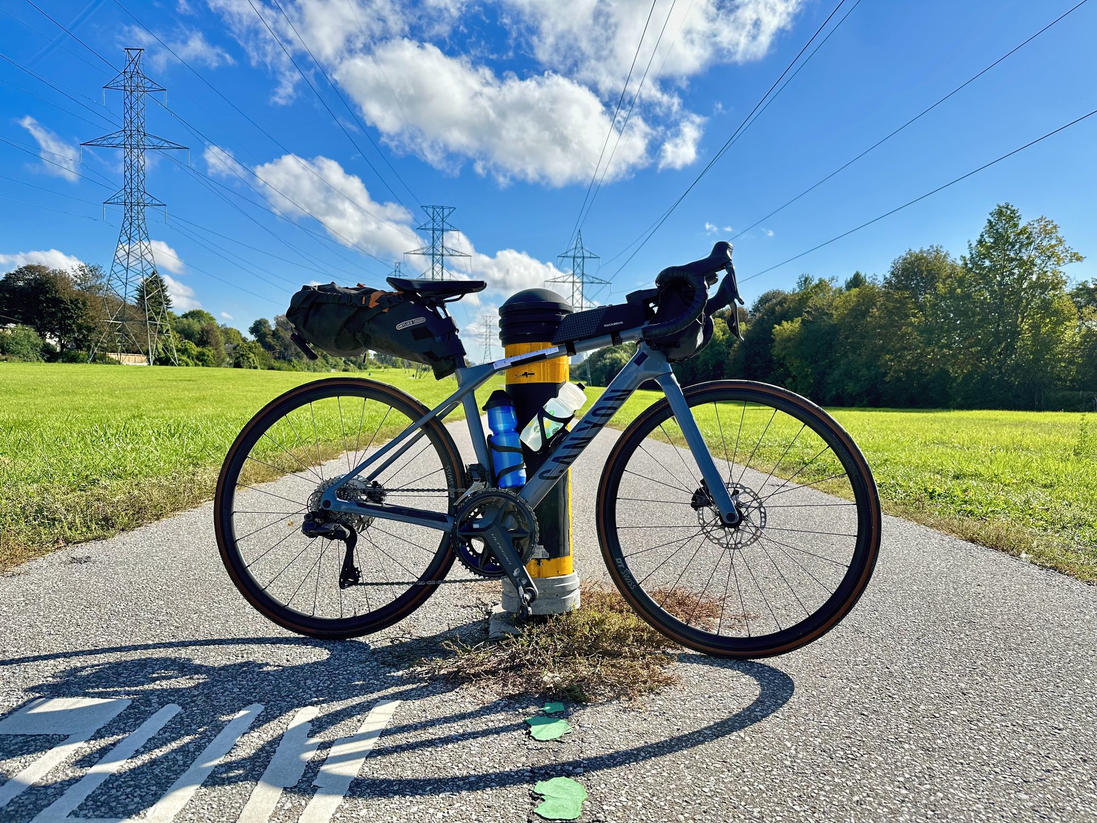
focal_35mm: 24
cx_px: 548
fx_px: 761
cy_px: 412
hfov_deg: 71.6
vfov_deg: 56.8
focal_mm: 6.86
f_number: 1.78
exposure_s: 1/1949
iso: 80
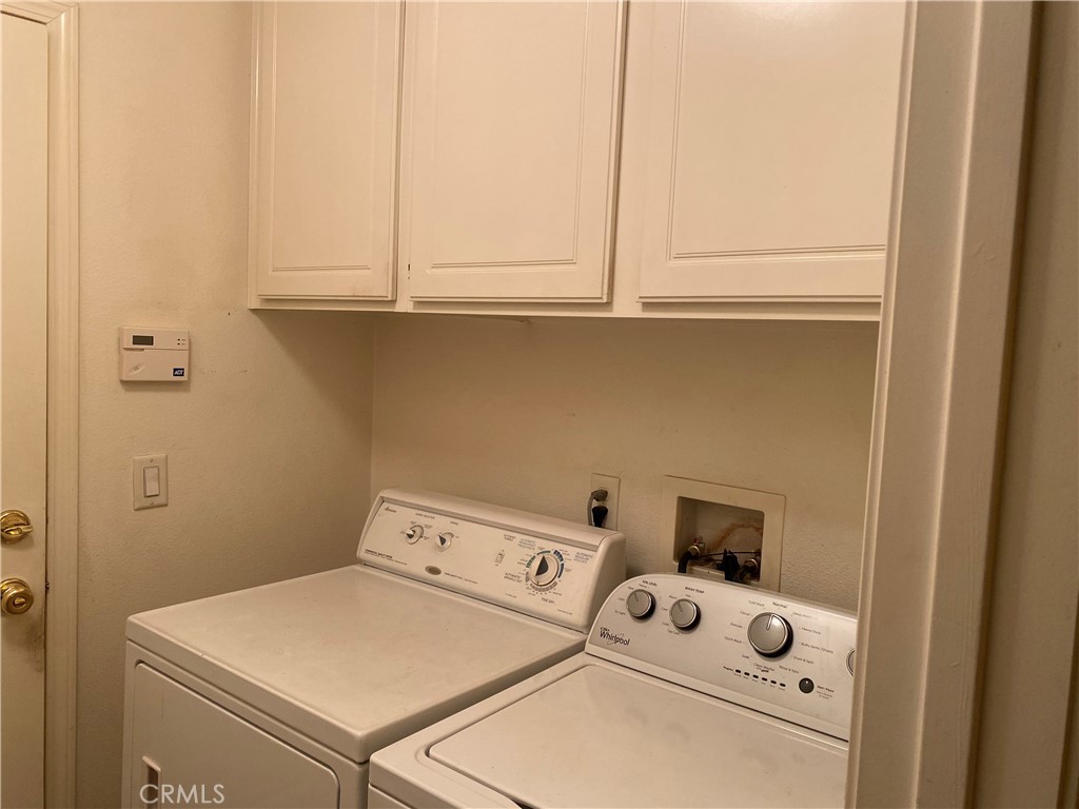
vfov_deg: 53.1
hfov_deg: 67.3
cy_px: 404
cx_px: 540
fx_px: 810
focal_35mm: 26
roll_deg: -2.9
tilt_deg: -4.3
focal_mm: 4.25
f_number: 1.8
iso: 125
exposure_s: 1/60
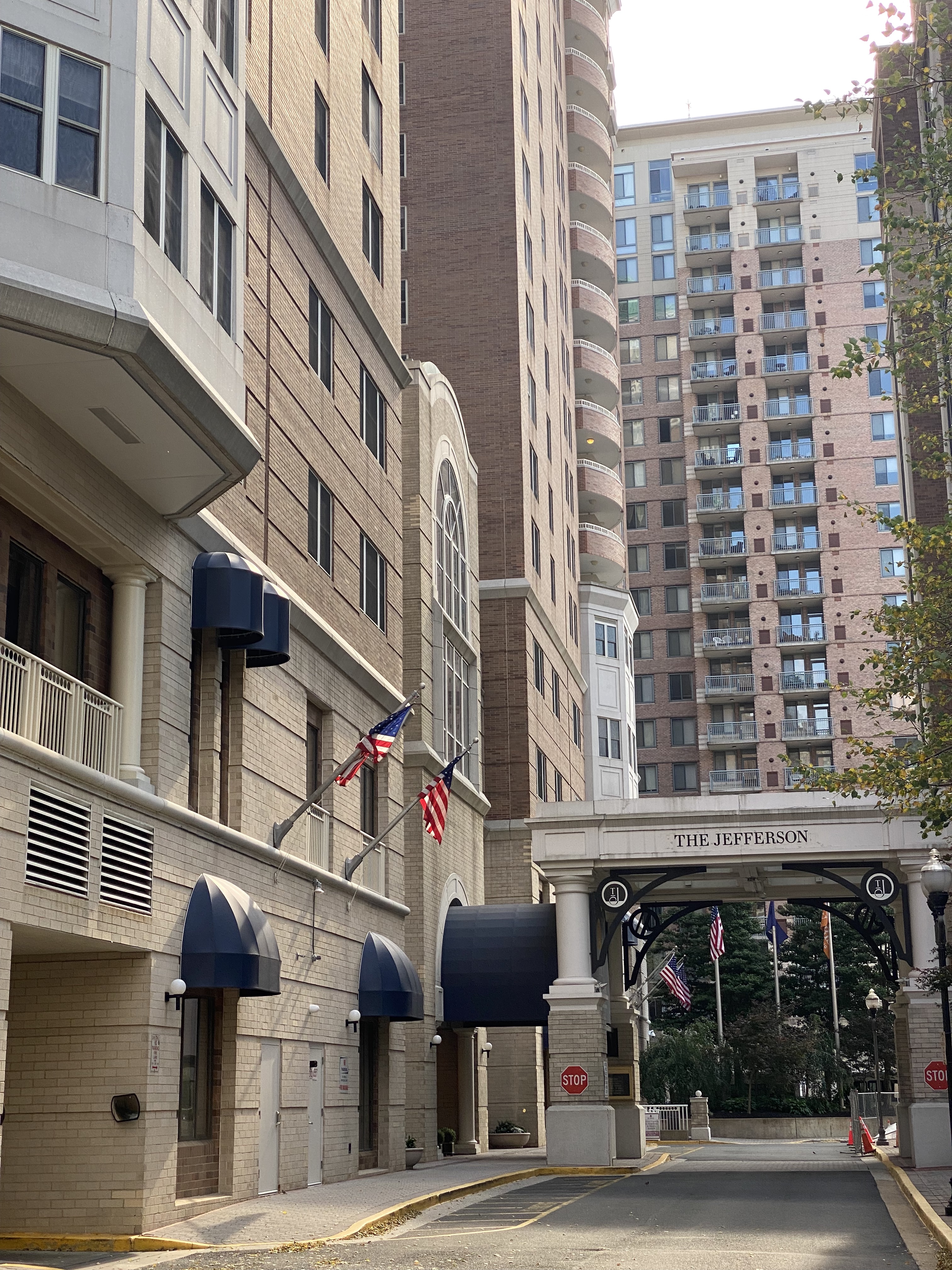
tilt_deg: +13.5
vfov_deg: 36.8
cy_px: 635
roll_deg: +0.9
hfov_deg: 28.0
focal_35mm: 52
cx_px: 476
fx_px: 1907
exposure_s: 1/340
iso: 20
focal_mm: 6
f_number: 2
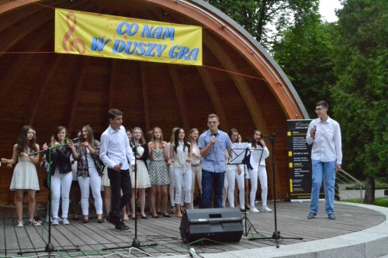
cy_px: 129
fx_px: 388
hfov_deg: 53.1
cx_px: 194
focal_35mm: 36
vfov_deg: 36.8
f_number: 25
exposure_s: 1/250
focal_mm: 24
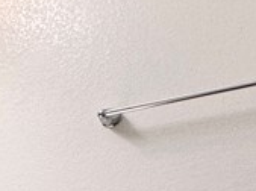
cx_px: -344
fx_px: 627
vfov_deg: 15.4
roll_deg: +0.3
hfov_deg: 15.0
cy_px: 318
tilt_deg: -2.2
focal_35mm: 85
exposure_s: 1/120
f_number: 2.2
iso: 160
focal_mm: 2.22
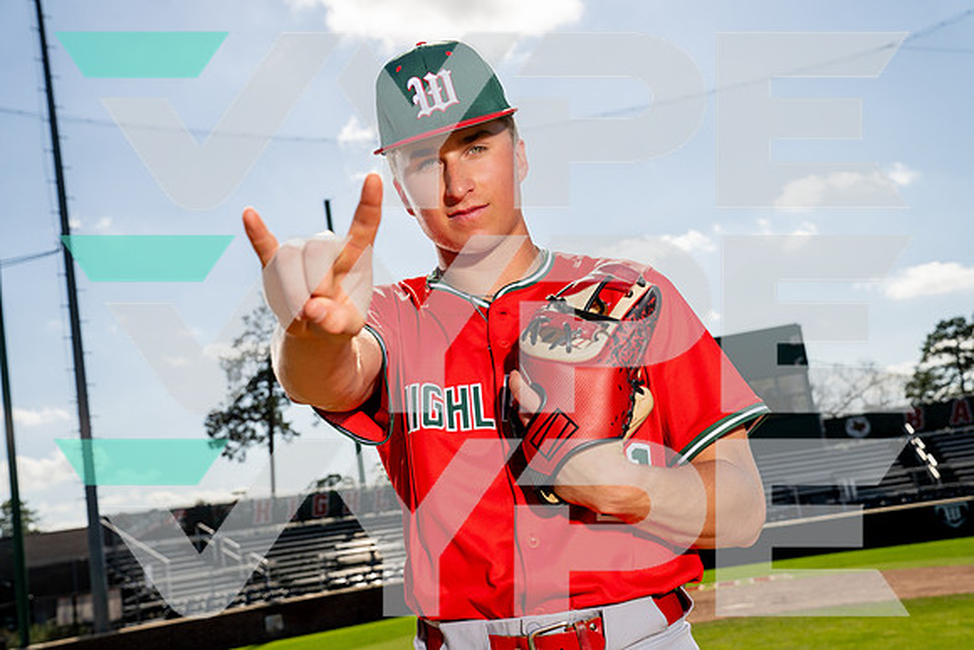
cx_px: 487
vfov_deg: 28.7
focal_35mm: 47
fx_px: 1272
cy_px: 325
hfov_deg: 41.9
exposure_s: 1/1600
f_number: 6.3
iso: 250
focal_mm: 47
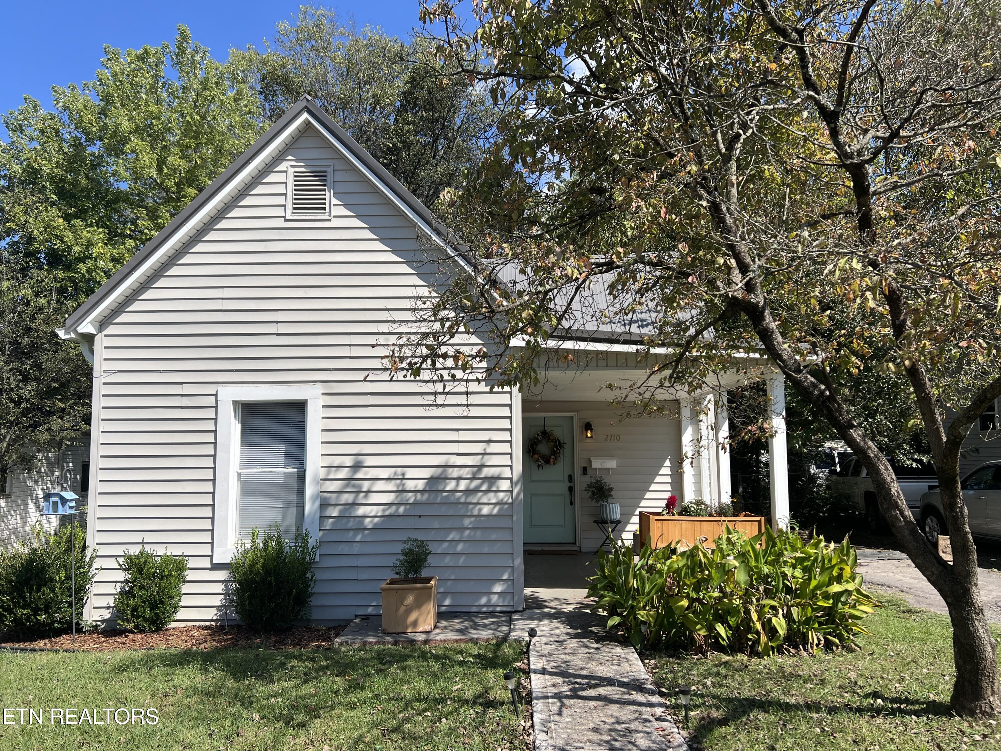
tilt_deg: +5.6
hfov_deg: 67.3
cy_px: 376
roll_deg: +0.7
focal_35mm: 26
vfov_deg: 53.1
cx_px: 500
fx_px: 752
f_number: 1.5
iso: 50
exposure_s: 1/4115
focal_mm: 5.7
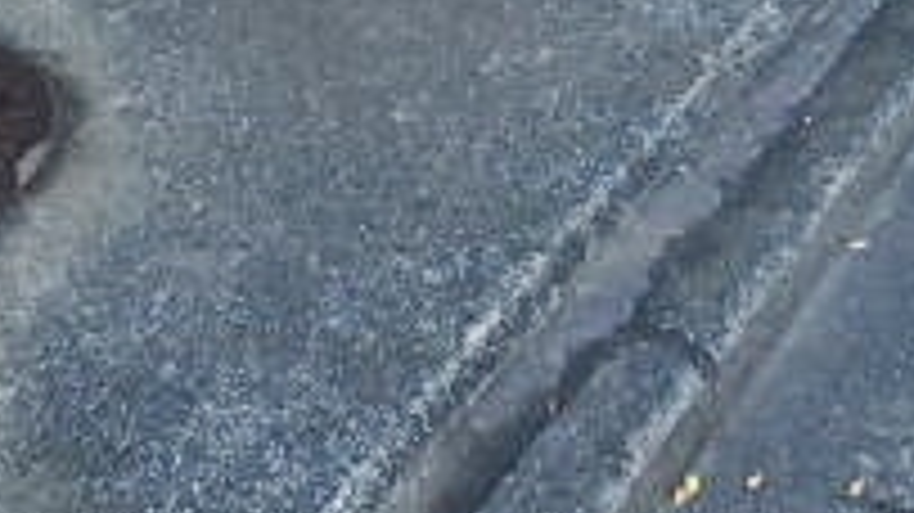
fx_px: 1744
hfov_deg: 29.3
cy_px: -459
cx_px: 504
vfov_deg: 14.4
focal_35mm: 72
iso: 125
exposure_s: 1/100
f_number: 3.5
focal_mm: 3.7
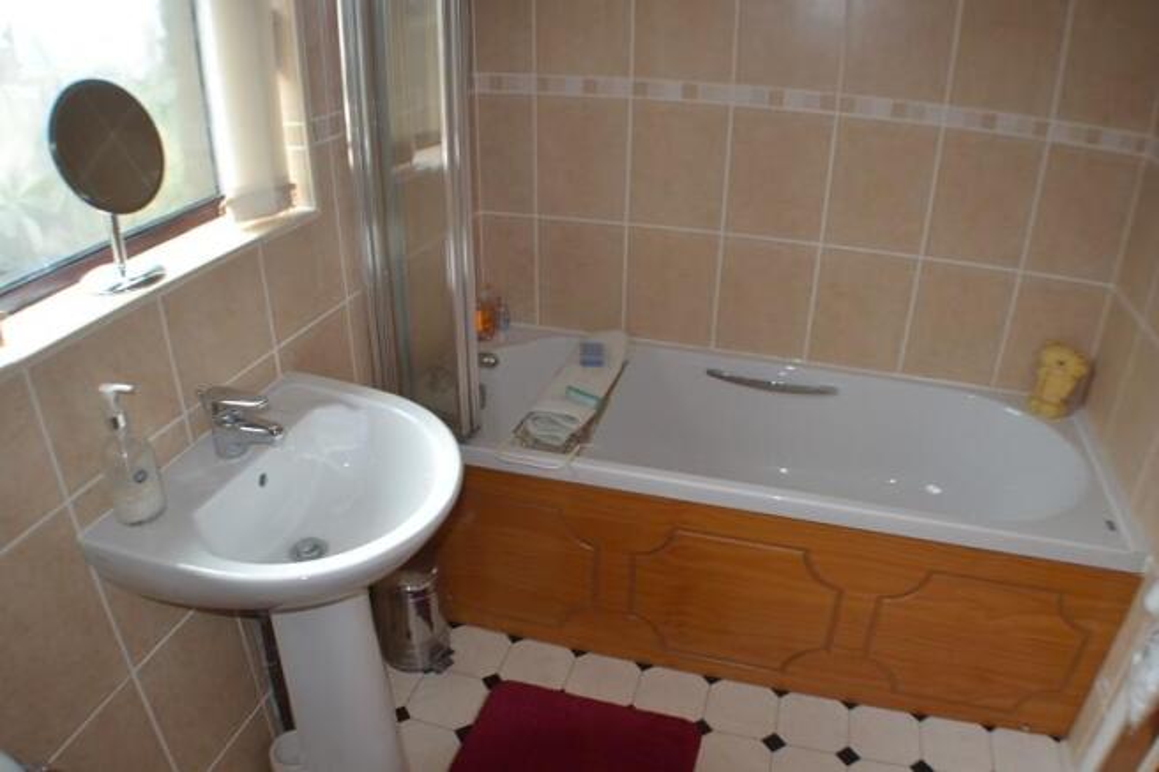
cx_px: 580
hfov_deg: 57.2
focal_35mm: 33
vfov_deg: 39.9
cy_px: 386
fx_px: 1062
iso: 400
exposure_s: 1/100
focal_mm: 22
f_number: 3.8
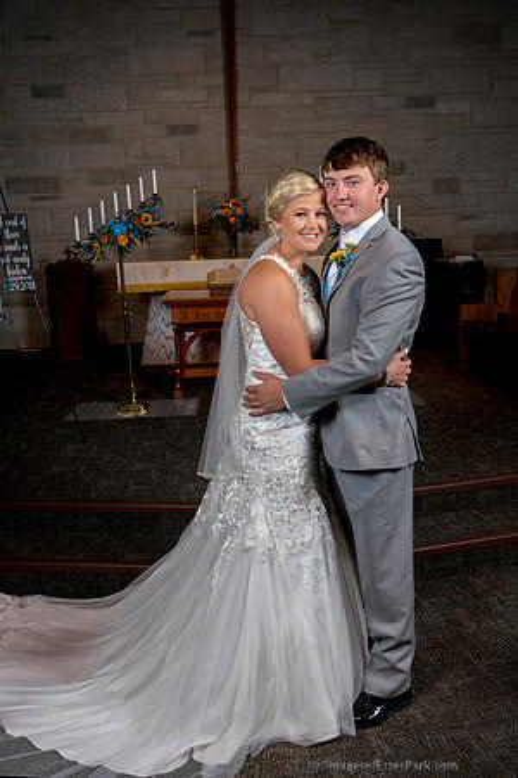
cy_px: 389
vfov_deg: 61.9
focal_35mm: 30
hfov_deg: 43.6
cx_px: 259
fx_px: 647
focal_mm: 30
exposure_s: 1/100
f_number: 5
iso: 200
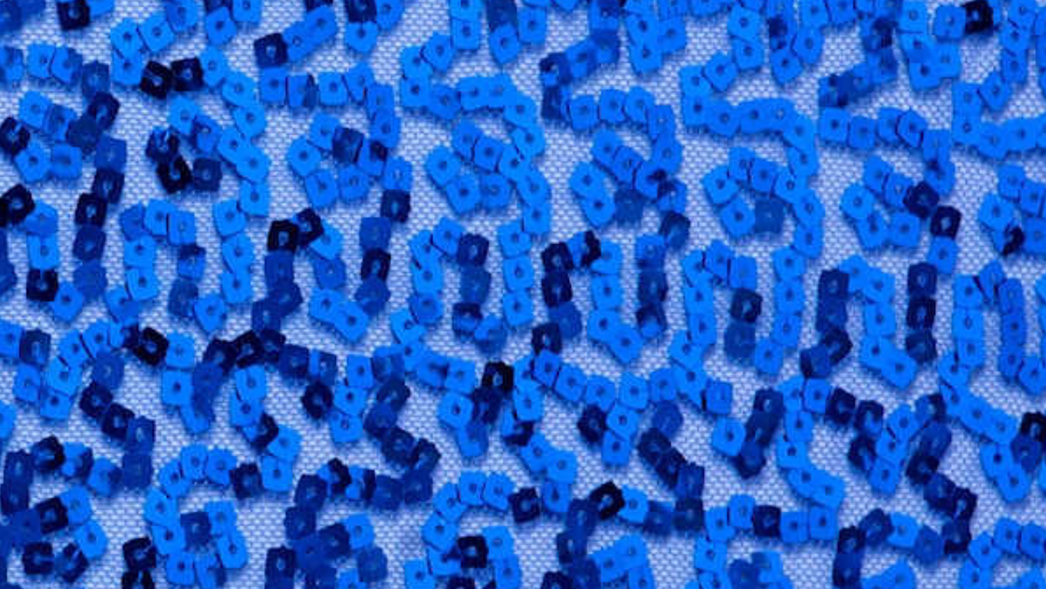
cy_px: 300
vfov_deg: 7.3
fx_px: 4592
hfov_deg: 13.0
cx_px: 524
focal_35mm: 166
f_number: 11
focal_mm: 105
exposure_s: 1/250
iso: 200
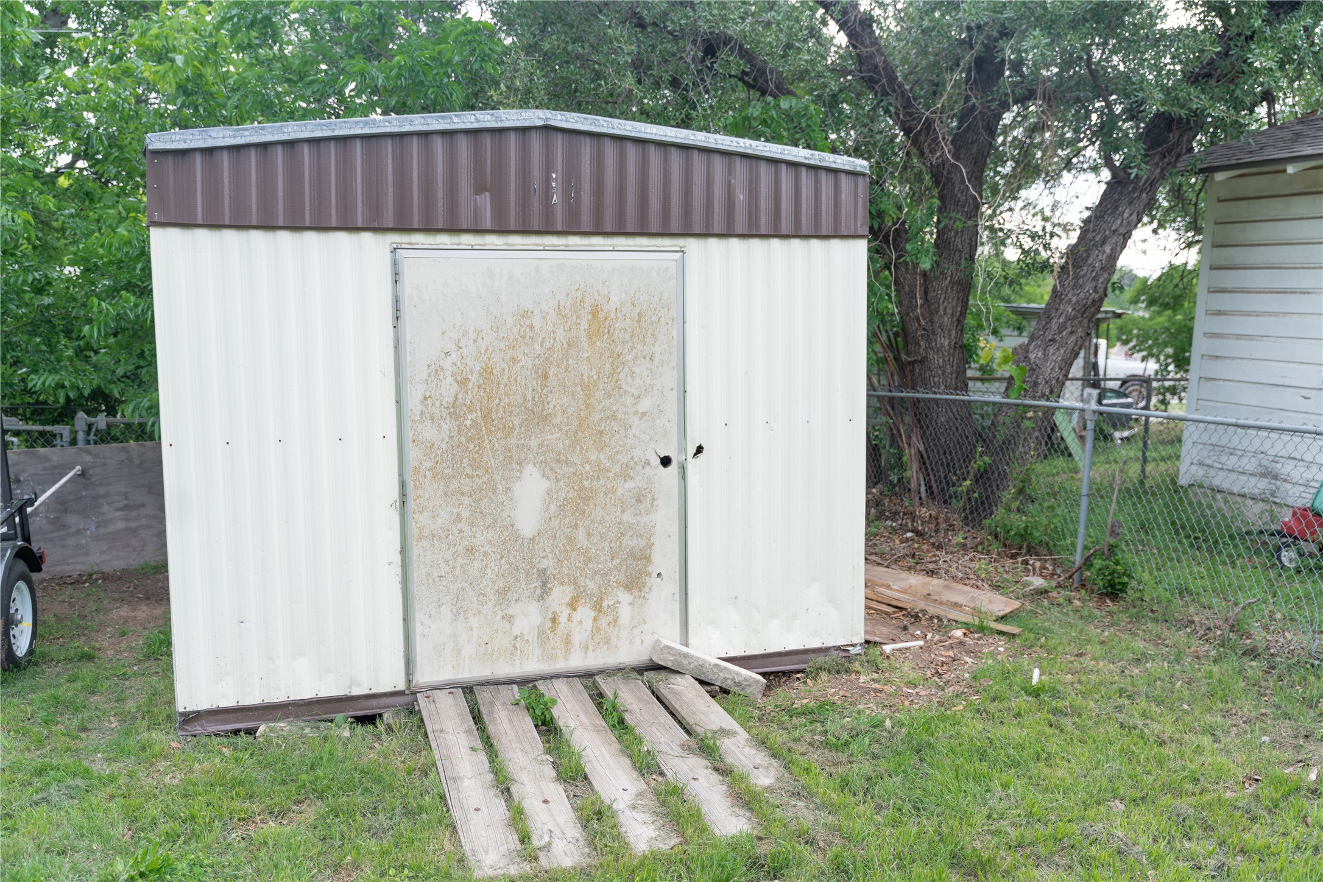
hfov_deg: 59.3
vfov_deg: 41.6
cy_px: 441
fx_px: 1161
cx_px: 662
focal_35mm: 32
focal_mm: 31.6
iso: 125
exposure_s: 1/320
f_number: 2.8
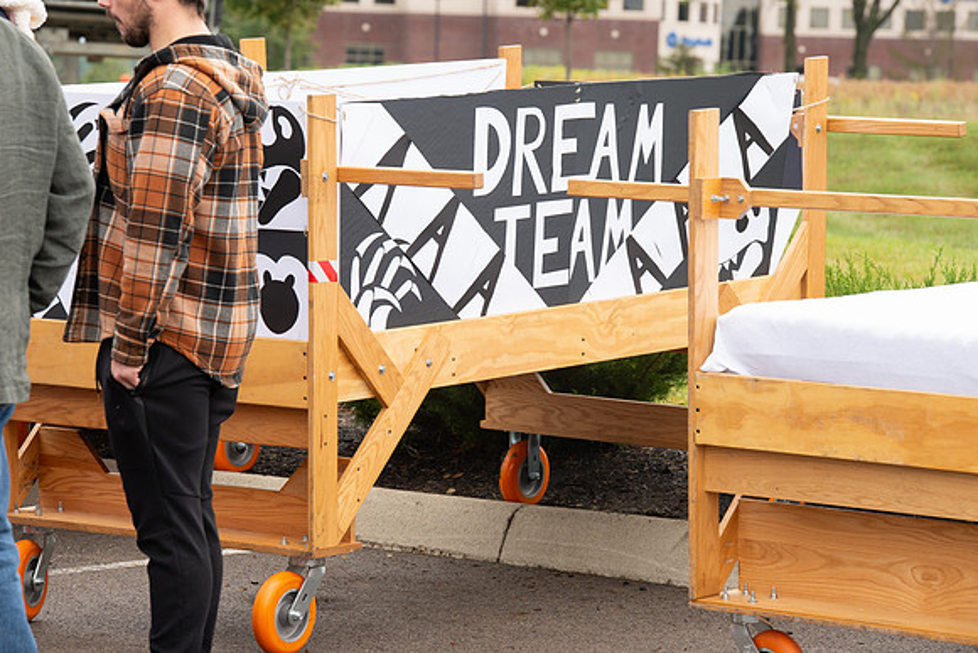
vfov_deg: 8.6
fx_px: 4347
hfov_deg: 12.8
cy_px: 326
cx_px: 489
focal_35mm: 160
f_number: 9
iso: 640
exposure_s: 1/200
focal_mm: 160
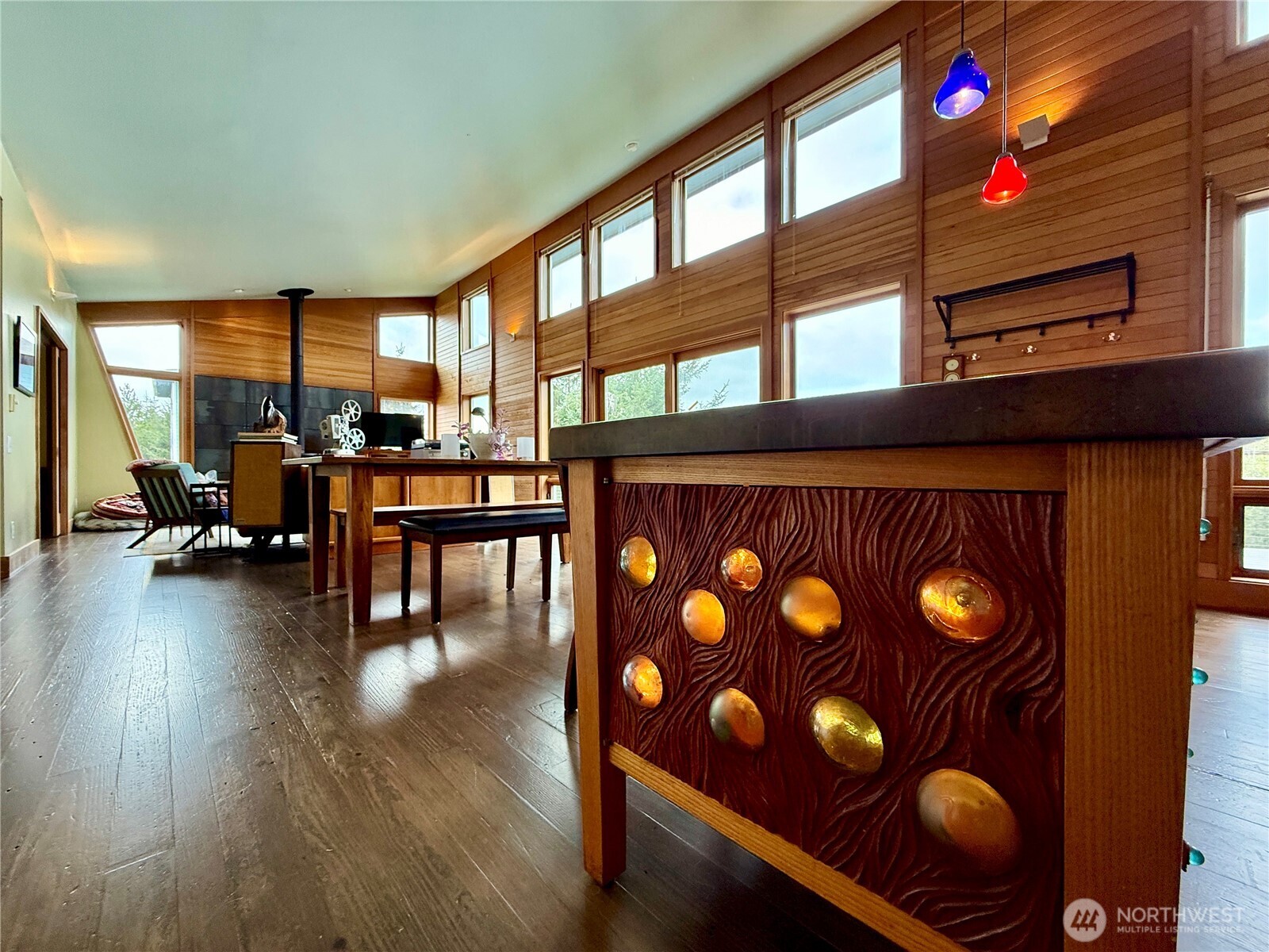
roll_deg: +0.2
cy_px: 476
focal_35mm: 14
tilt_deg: +0.3
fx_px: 513
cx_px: 634
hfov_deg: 102.1
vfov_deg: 85.7
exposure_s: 1/120
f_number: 2.2
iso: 160
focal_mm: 2.22
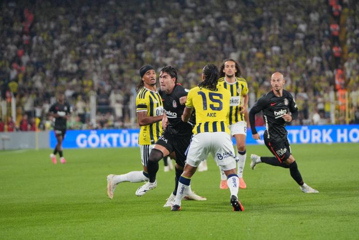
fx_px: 2215
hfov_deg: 9.3
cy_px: 120
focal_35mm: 222
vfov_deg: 6.2
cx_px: 180
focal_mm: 148
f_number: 2.8
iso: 2500
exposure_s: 1/2500
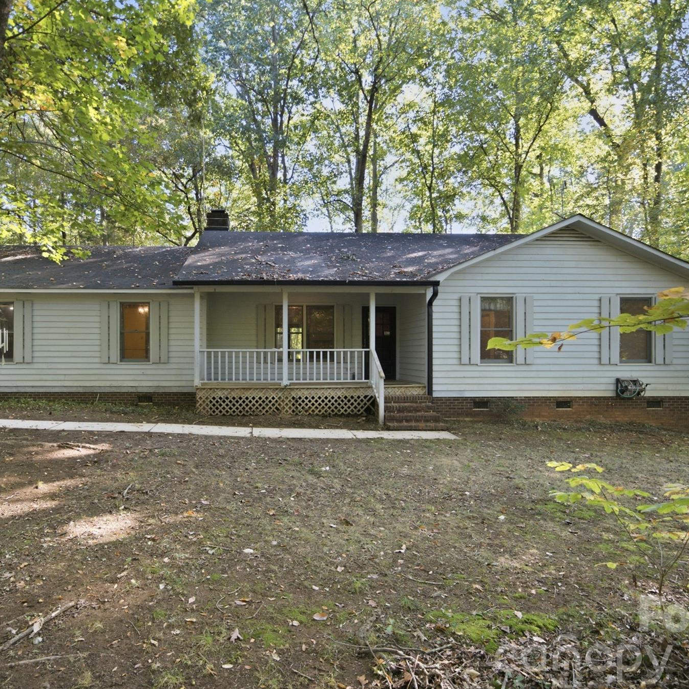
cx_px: 278
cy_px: 347
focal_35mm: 22
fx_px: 495
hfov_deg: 69.0
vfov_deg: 69.6
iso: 640
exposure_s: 1/160
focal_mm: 17
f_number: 4
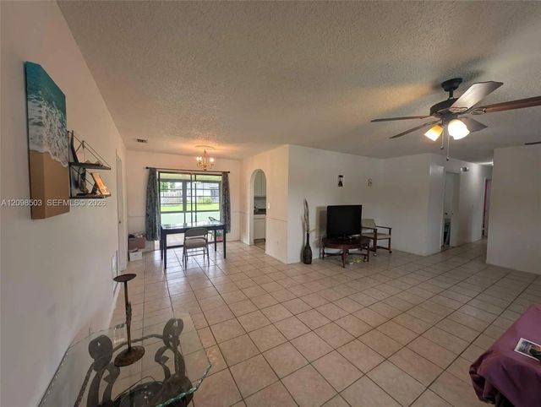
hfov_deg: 110.5
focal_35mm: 12
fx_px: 188
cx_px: 270
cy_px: 204
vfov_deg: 94.6
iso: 68
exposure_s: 1/120
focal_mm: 2.23
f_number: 1.95
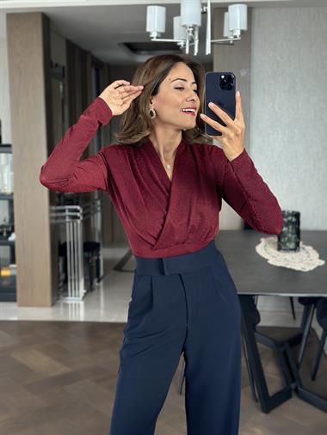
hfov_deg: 30.3
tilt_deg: -17.5
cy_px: 218
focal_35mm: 48
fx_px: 604
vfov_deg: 39.6
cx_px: 164
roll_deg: +2.1
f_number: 1.78
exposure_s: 1/75
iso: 125
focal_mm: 6.86
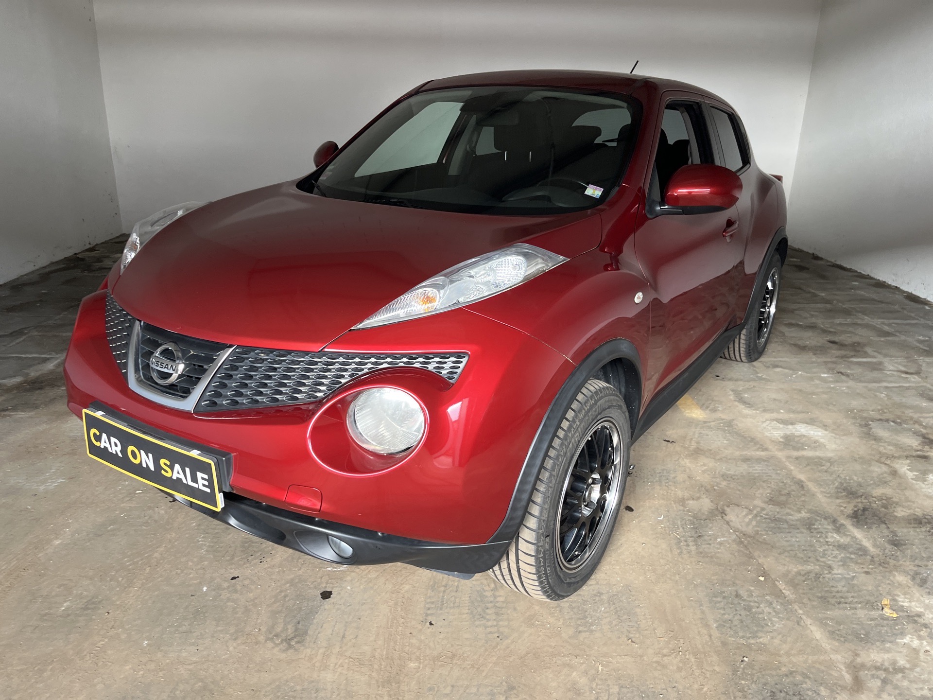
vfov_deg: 53.1
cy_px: 350
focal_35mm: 26
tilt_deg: -10.8
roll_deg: -0.5
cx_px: 466
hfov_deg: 67.3
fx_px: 701
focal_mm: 5.1
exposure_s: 1/114
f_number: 1.6
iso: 125
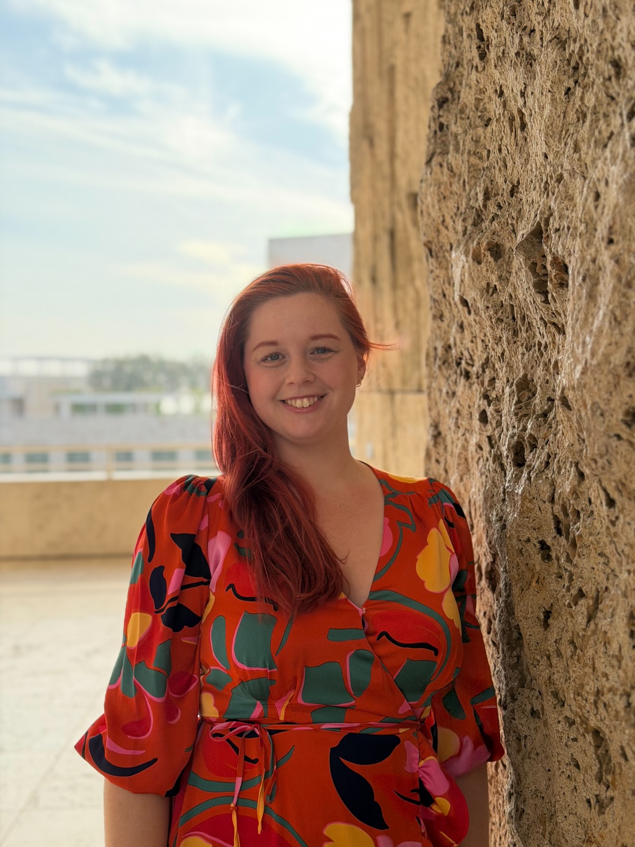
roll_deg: +0.7
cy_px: 424
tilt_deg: -1.9
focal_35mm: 48
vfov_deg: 39.7
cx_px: 318
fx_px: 1174
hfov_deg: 30.3
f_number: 1.78
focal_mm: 6.76
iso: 80
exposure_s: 1/1000
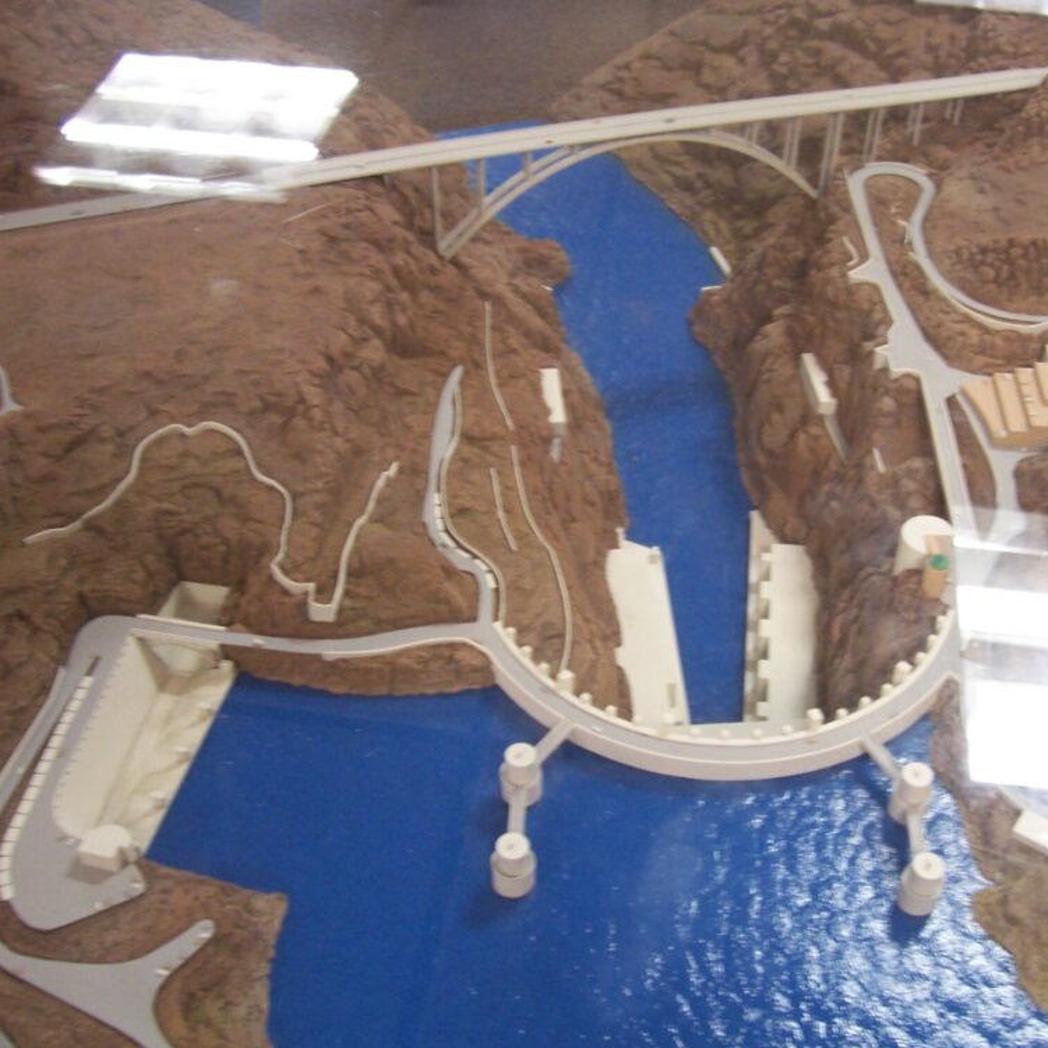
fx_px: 1404
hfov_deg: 40.8
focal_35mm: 41
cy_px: 514
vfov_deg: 40.9
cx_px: 614
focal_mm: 5.6
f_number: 2.7
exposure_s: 1/20
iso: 160
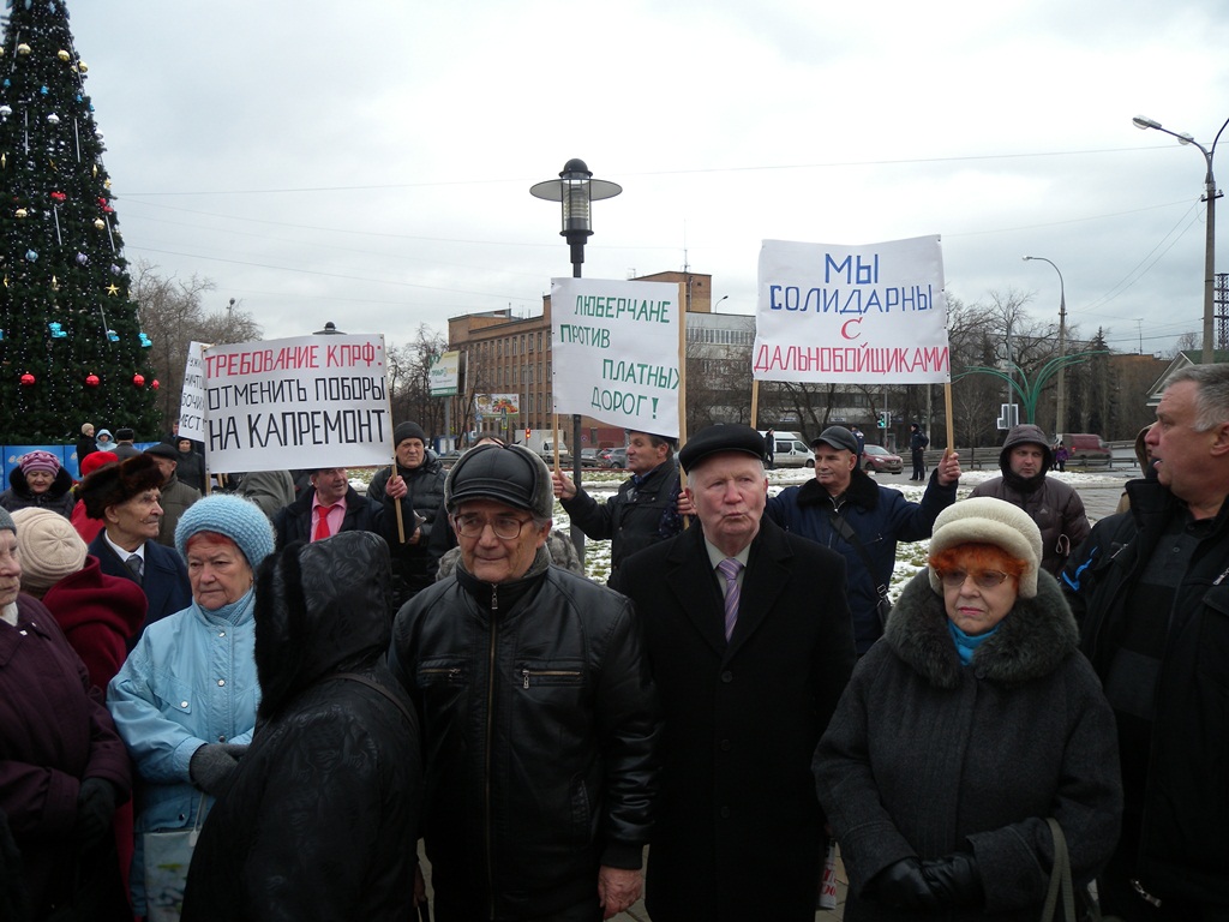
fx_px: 994
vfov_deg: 49.7
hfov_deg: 63.4
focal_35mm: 28
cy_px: 461
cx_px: 614
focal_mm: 6
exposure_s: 1/59.8
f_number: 2.7
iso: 66
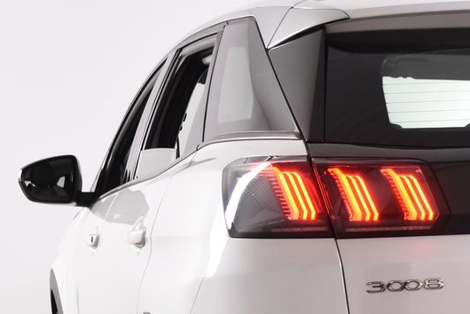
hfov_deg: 17.6
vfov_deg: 12.1
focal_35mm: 112
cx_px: 509
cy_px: 322
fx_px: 1466
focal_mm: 31
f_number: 5
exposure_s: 1/100
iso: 1600
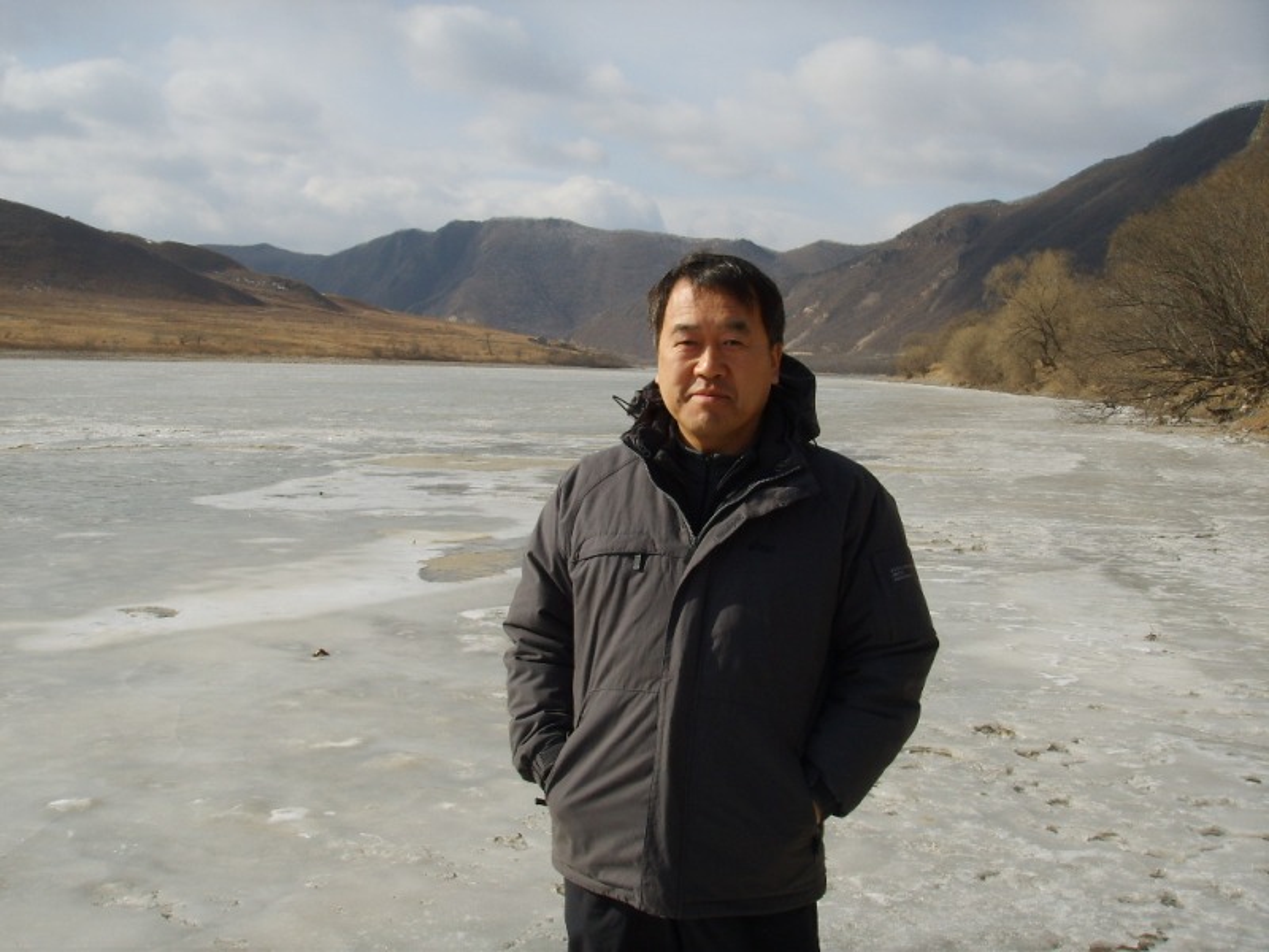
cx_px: 634
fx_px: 1430
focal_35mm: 39
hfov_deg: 47.9
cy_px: 476
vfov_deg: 36.8
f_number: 6.3
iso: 50
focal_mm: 6.6
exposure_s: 1/350
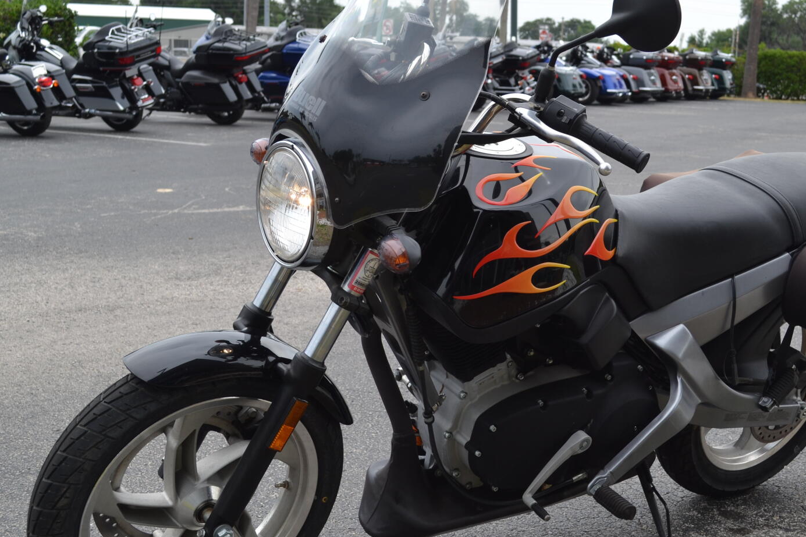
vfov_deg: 26.0
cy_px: 284
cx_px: 488
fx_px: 1164
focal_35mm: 52
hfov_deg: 38.0
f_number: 6.3
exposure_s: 1/160
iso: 100
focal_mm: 24
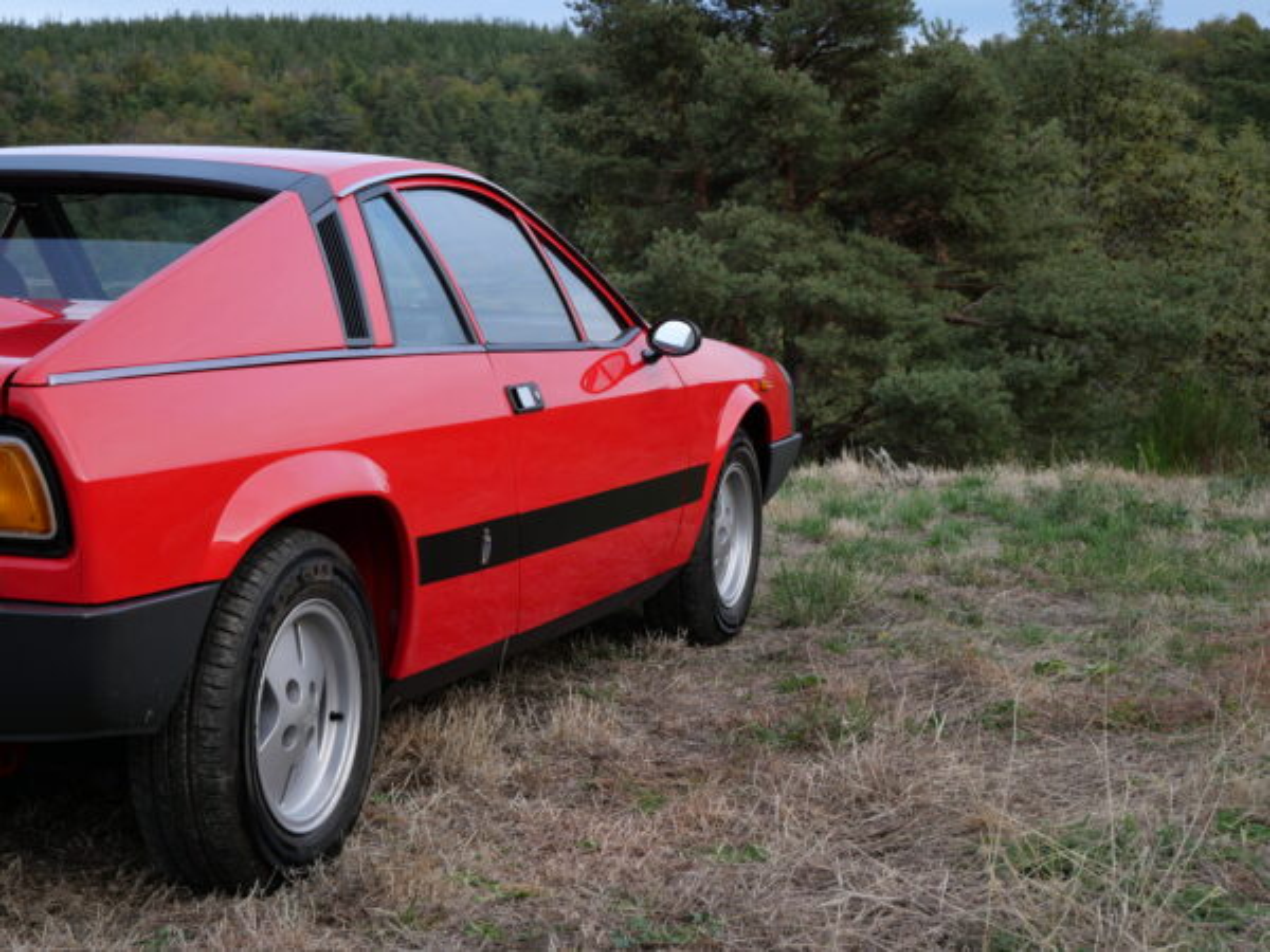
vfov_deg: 26.1
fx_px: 2055
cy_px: 476
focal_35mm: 56
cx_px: 635
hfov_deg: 34.3
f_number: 5
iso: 200
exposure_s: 1/125
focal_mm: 28
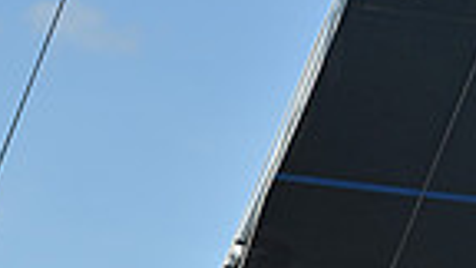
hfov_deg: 5.9
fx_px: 4569
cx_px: -98
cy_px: 913
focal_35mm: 362
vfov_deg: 3.3
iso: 250
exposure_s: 1/1250
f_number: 8
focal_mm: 86
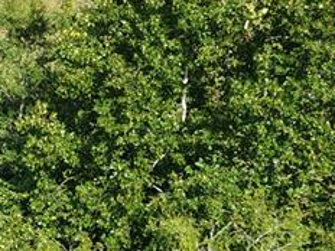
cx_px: -250
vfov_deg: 13.7
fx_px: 1026
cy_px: -26
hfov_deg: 16.0
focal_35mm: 106
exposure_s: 1/2000
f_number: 1.8
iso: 140
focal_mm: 8.67
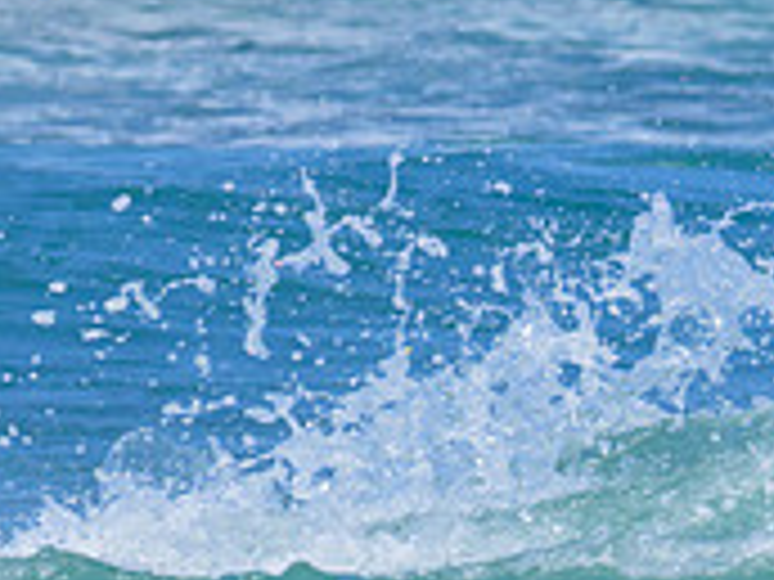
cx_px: 1583
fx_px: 40694
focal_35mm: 1820
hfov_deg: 1.1
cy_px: 634
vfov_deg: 0.8
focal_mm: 440
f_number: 11
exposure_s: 1/2000
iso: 640
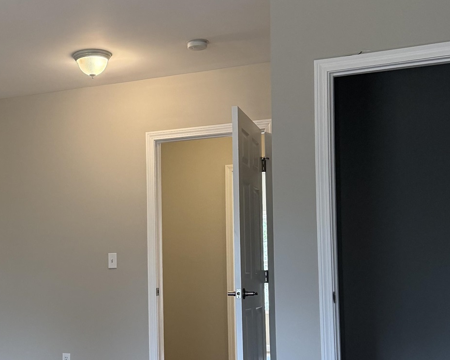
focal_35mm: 58
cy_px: 237
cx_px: 102
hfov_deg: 31.8
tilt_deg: +3.7
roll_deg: +1.2
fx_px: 772
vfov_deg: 26.1
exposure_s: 1/120
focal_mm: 6.76
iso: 250
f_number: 1.78
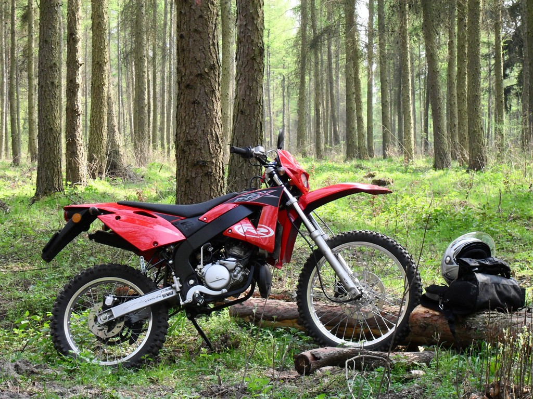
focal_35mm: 103
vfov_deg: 14.4
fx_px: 1586
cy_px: 200
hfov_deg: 19.1
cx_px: 266
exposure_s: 1/60
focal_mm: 17.1
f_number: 4.8
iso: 100
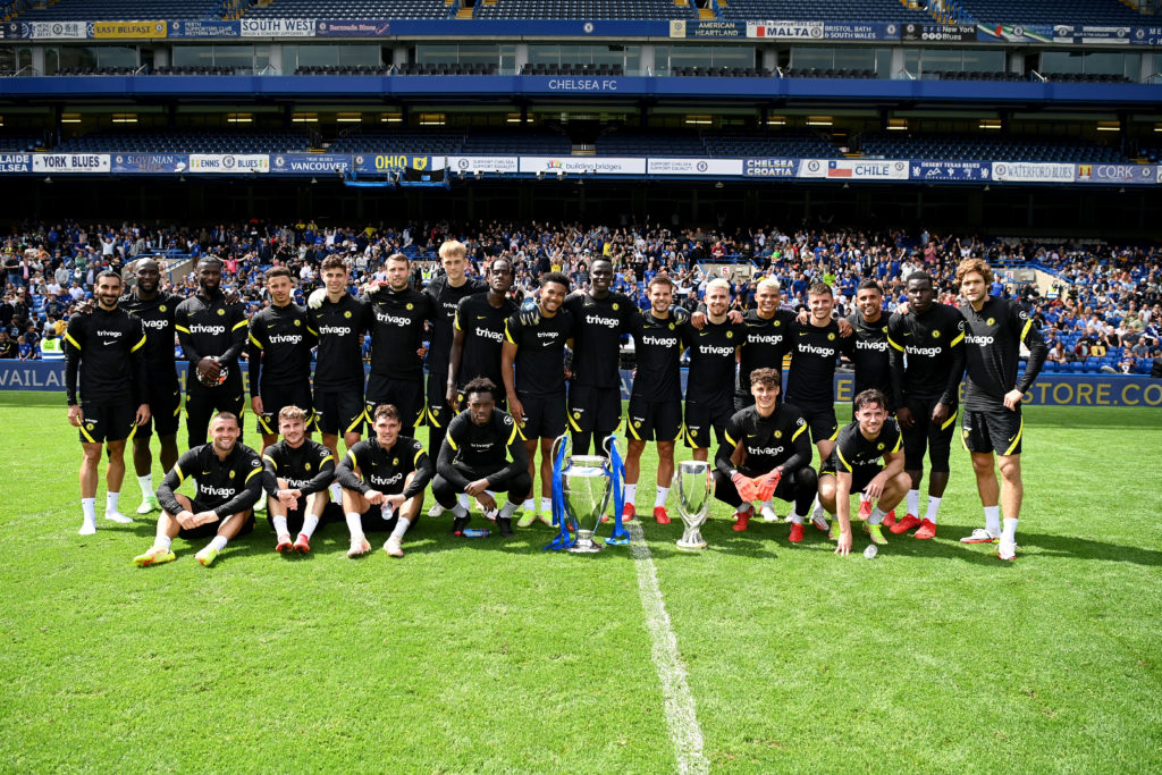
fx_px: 904
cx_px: 581
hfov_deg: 65.5
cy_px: 388
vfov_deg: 46.4
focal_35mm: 28
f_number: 5.6
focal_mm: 28
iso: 500
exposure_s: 1/2500
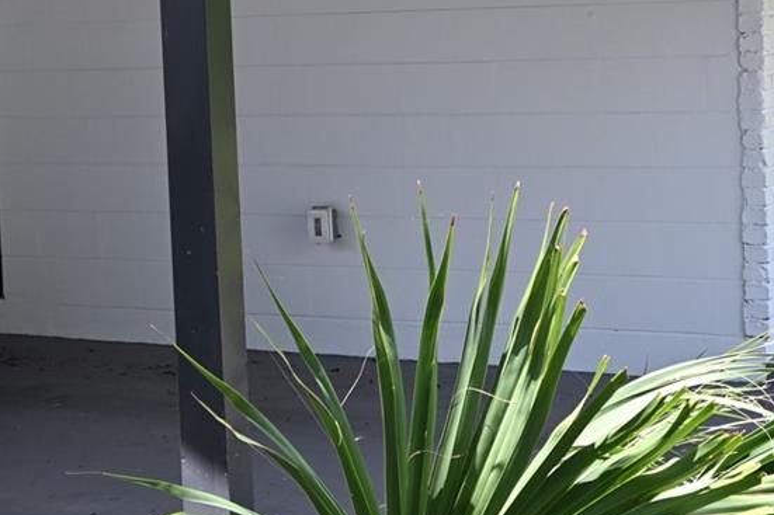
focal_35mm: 91
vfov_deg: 14.9
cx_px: 247
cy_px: 160
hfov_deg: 22.2
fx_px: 1966
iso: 200
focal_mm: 21
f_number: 5.6
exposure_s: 1/250
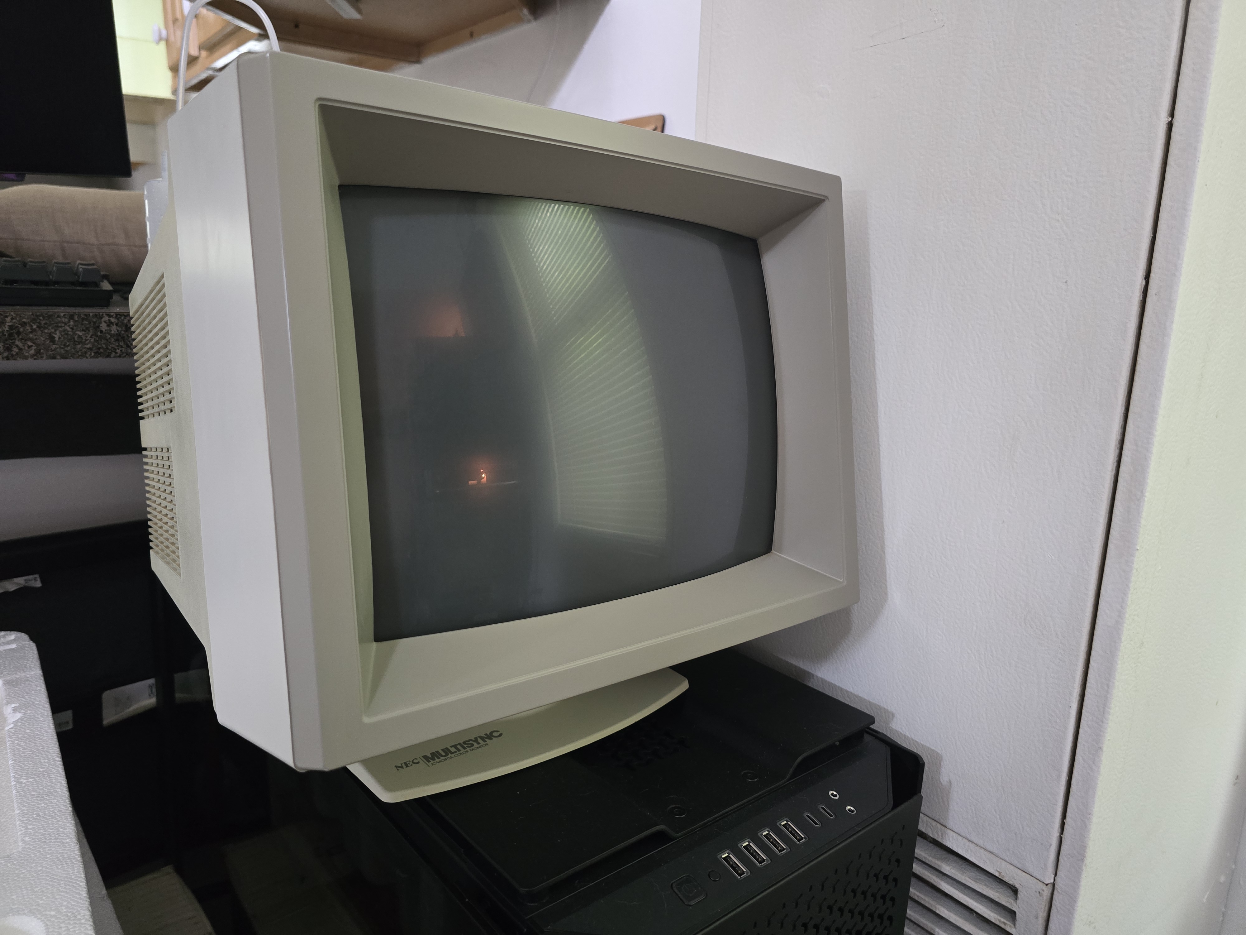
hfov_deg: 73.9
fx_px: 828
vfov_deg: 58.9
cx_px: 623
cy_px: 468
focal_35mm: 23
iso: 1000
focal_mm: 6.3
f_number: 1.7
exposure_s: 1/60
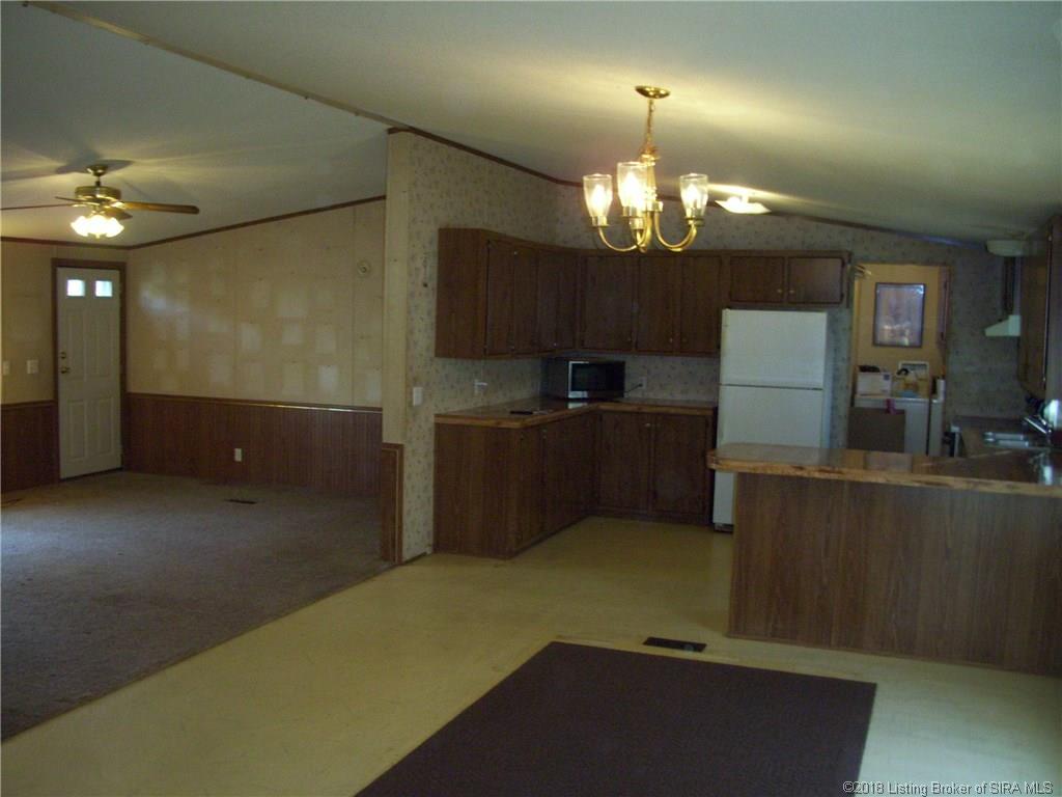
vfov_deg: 41.8
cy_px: 398
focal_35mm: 34
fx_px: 1043
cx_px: 531
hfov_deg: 54.0
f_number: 2.9
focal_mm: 5.7
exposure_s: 1/30
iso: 250
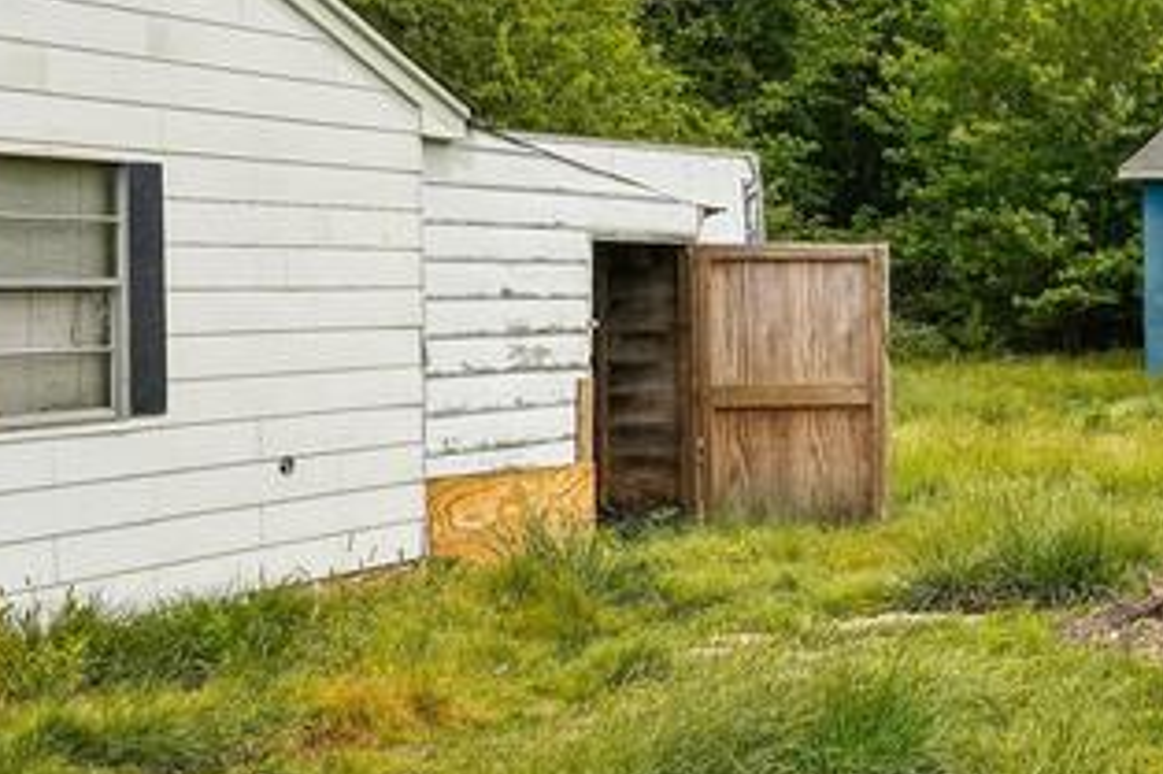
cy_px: 220
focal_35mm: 65
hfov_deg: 25.4
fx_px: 2097
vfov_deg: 20.8
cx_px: 1622
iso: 320
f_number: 7.1
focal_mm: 19.9
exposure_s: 1/2000
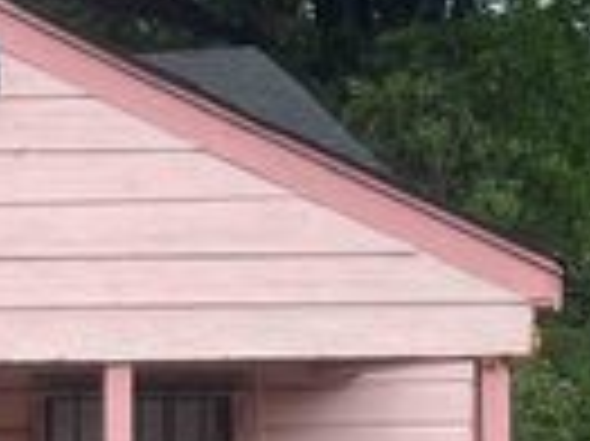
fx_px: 2077
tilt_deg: +1.4
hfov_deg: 14.8
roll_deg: +0.2
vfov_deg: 12.0
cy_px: 468
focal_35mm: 122
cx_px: -347
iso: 32
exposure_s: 1/1020
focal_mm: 5.1
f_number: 1.6
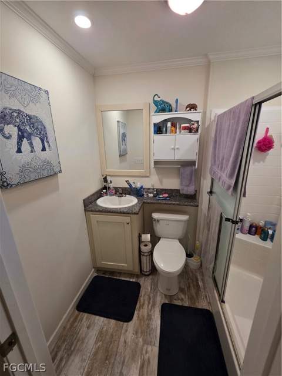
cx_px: 141
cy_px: 188
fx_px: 141
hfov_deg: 89.9
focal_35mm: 13
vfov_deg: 106.2
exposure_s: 1/120
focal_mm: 2.2
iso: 250
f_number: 1.9
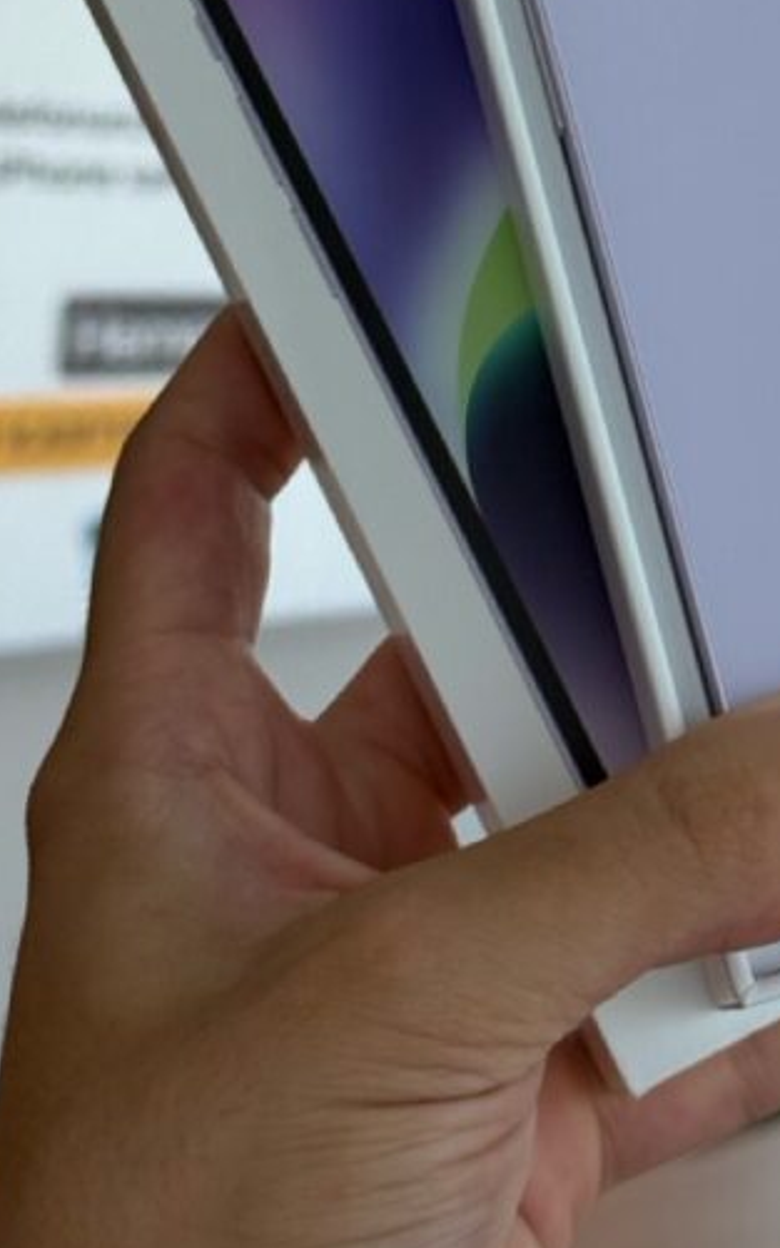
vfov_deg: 19.5
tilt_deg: +1.3
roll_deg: -3.6
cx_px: 778
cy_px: 45
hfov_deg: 12.4
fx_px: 3538
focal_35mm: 104
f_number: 1.78
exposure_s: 1/1149
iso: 80
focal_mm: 6.76
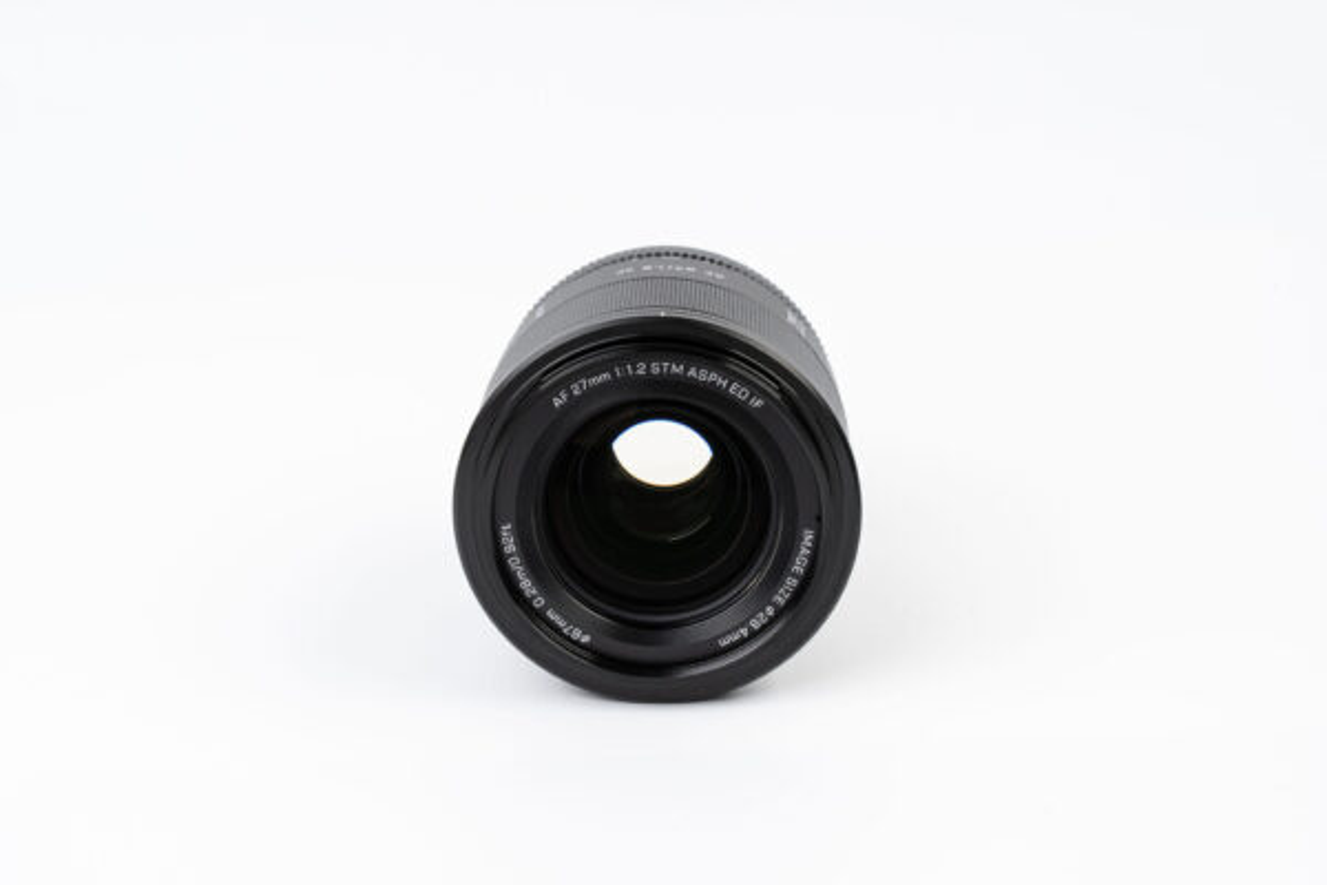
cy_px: 442
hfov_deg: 18.9
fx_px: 3981
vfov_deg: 12.7
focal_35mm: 108
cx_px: 664
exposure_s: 1/100
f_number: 20
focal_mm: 108
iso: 100
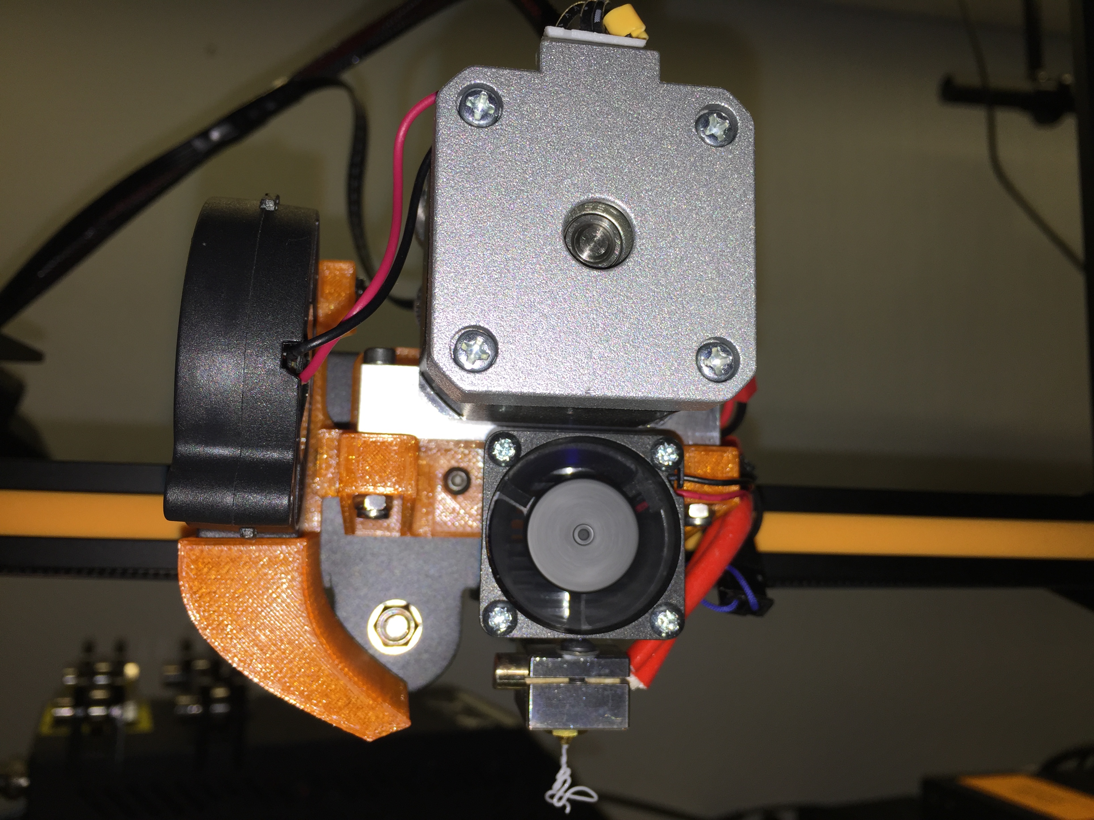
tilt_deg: +6.6
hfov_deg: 61.7
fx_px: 917
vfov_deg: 48.2
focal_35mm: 29
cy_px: 410
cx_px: 547
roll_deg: -0.8
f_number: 2.2
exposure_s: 1/198
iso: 32
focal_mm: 4.15
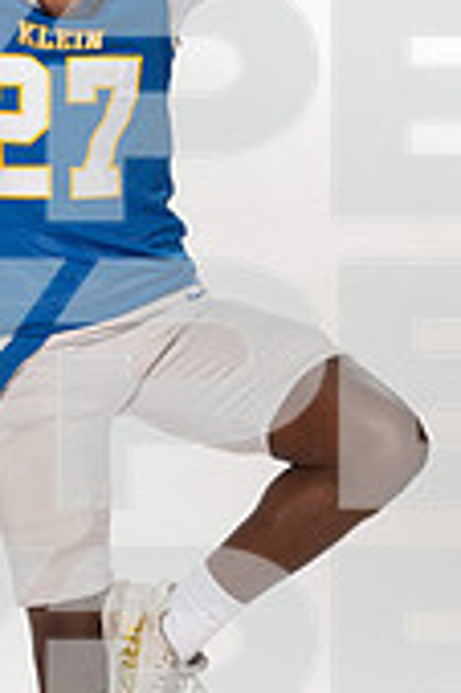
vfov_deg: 14.9
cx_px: 8
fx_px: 2656
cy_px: 387
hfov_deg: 9.9
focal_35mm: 138
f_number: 7.1
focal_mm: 52
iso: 800
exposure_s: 1/320
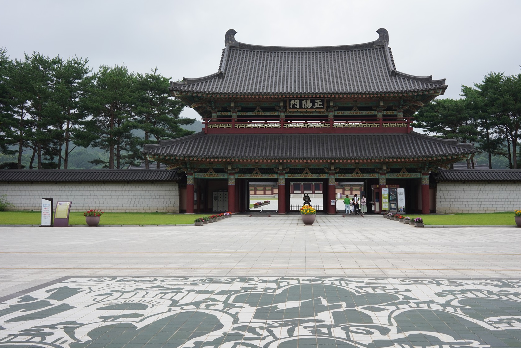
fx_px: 608
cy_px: 159
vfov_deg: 31.9
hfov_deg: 46.4
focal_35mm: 42
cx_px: 281
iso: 400
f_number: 14
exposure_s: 1/80
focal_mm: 35
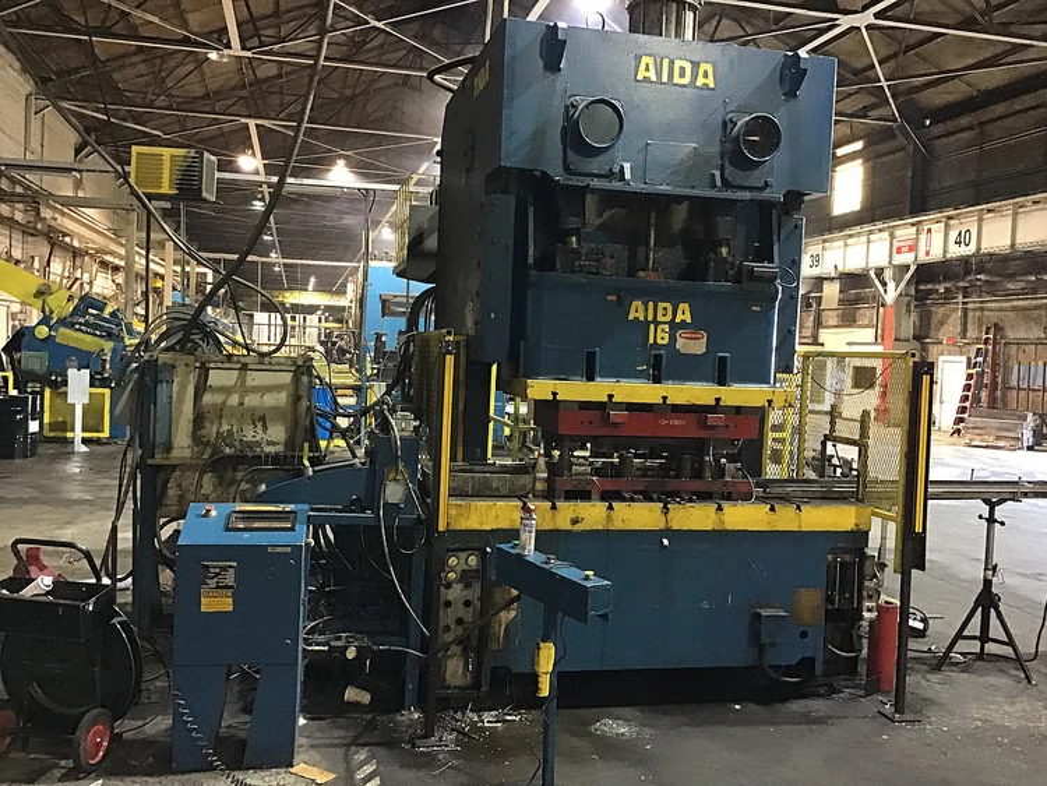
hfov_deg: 58.3
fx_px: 938
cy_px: 393
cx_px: 524
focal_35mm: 31
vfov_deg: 45.5
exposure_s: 1/15
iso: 250
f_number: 2.4
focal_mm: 3.3
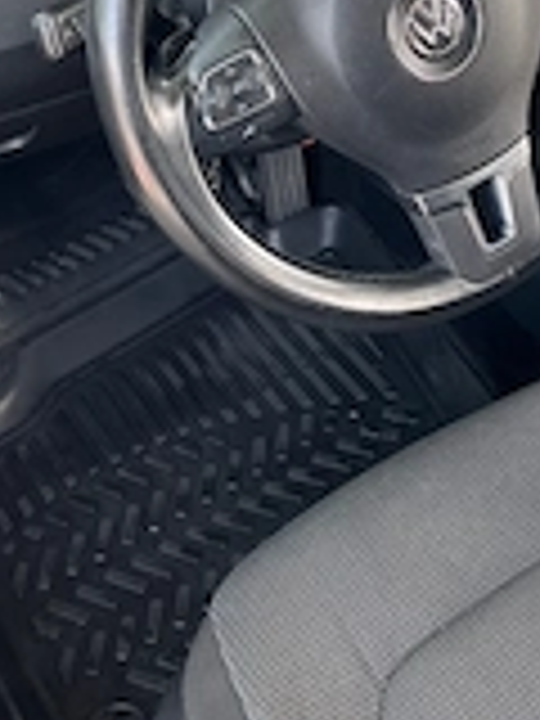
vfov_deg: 28.6
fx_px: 1352
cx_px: 378
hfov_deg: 22.5
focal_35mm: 65
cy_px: 68
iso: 64
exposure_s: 1/121
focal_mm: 5.1
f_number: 1.6
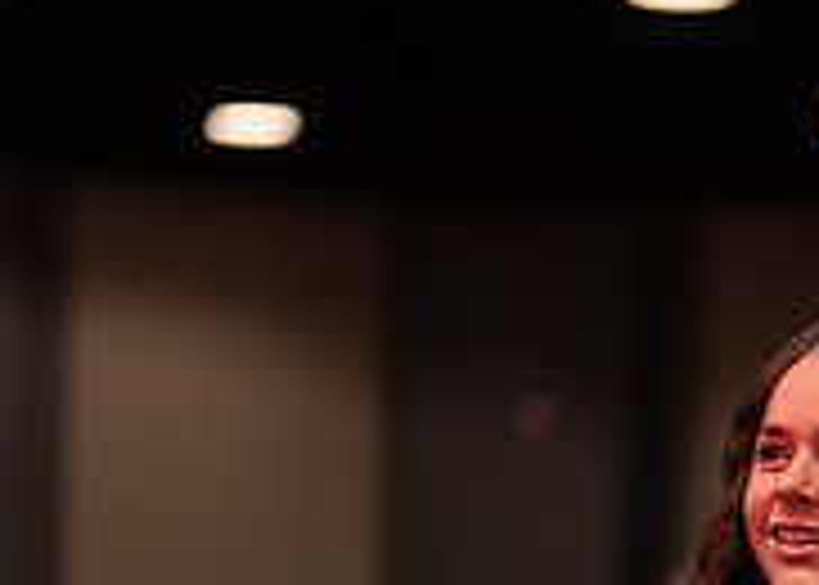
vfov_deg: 8.4
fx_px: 3931
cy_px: 796
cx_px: 1017
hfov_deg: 11.6
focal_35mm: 169
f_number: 1.2
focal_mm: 50
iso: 1250
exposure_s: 1/500
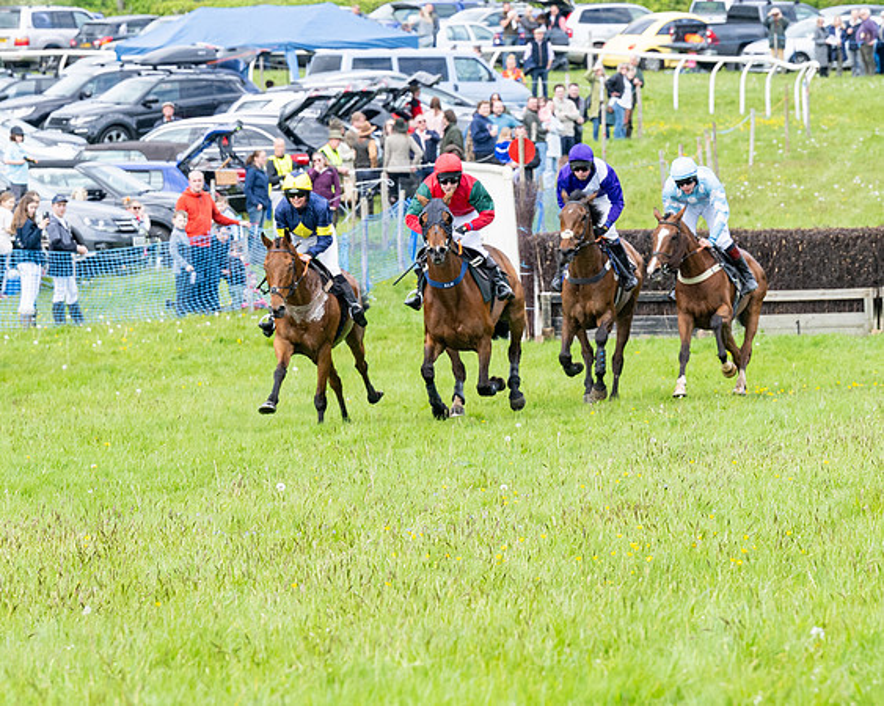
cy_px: 307
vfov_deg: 4.4
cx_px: 440
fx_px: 9263
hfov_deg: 5.5
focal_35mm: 354
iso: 400
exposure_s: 1/640
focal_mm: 145
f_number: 6.3
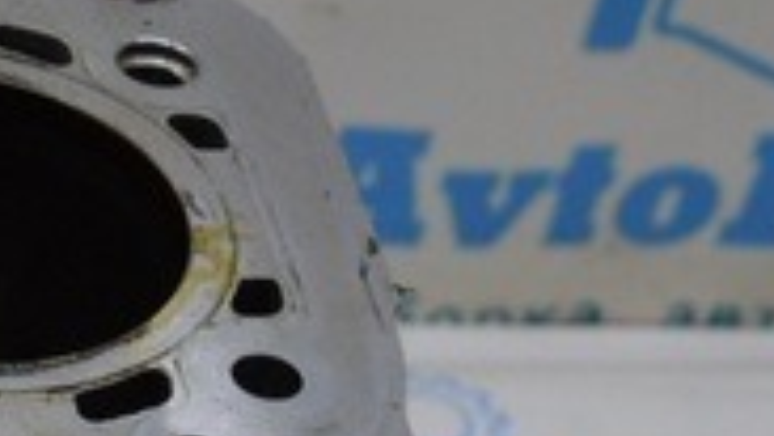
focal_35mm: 193
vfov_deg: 6.2
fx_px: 3962
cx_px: -766
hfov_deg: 10.3
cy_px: 717
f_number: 5
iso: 400
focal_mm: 22
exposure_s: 1/100
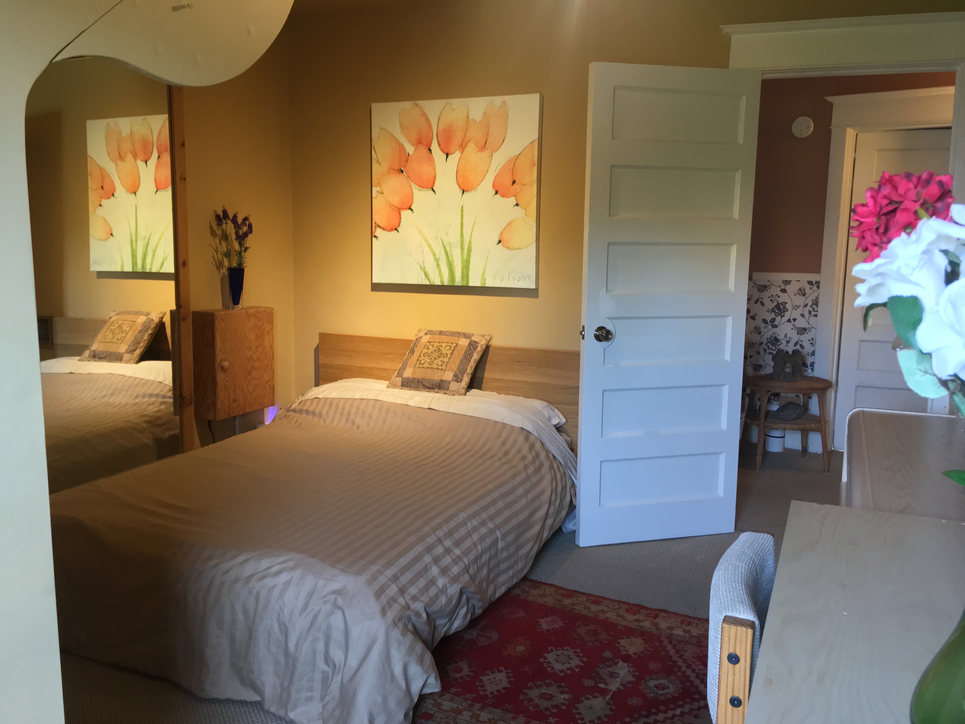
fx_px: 808
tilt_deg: -8.5
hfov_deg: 61.7
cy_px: 362
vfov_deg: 48.2
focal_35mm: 29
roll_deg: -0.6
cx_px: 482
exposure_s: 1/30
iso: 160
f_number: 2.2
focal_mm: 4.15
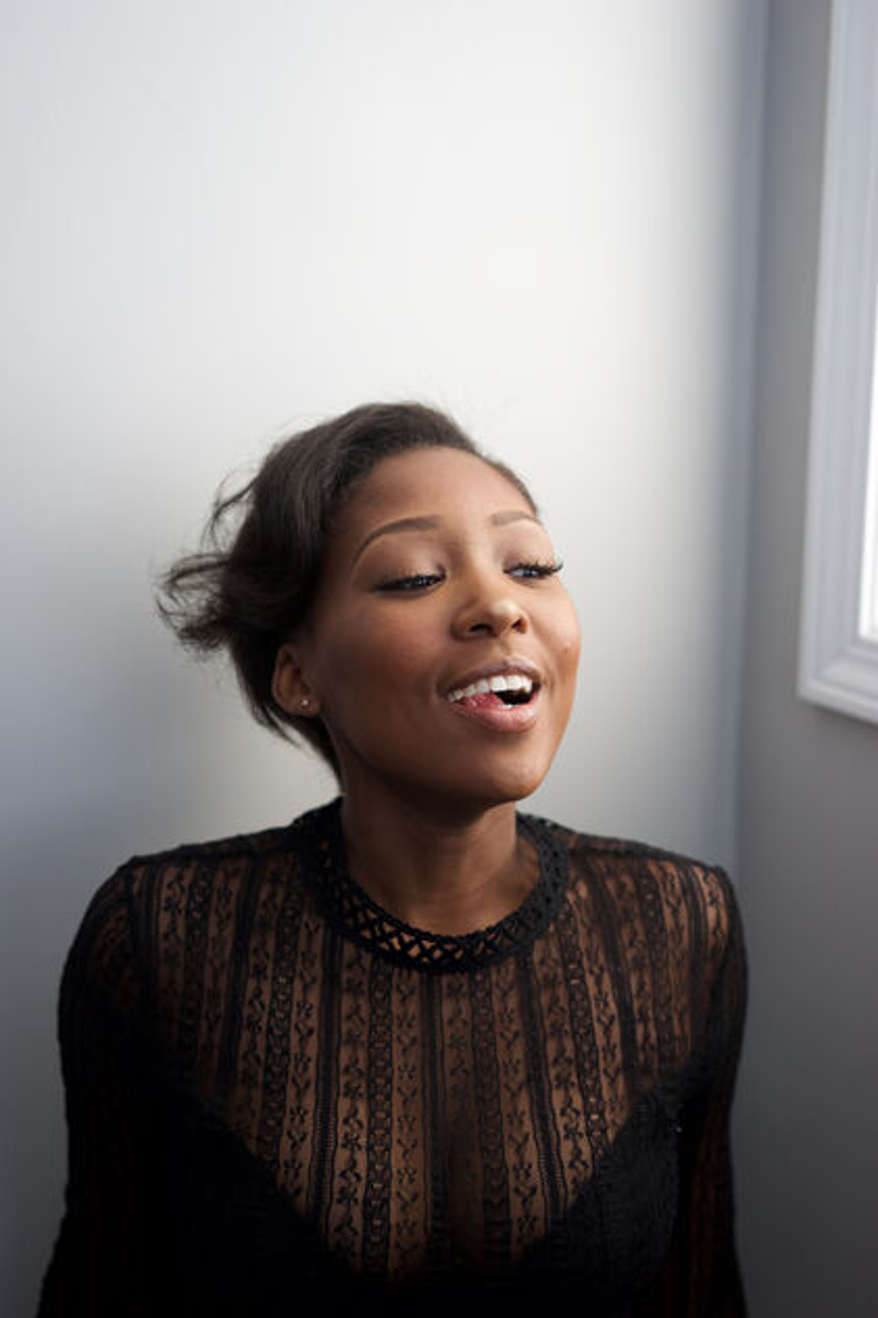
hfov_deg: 24.6
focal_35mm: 55
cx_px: 439
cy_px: 659
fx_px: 2013
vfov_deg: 36.3
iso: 640
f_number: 2.5
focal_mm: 55
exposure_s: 1/500
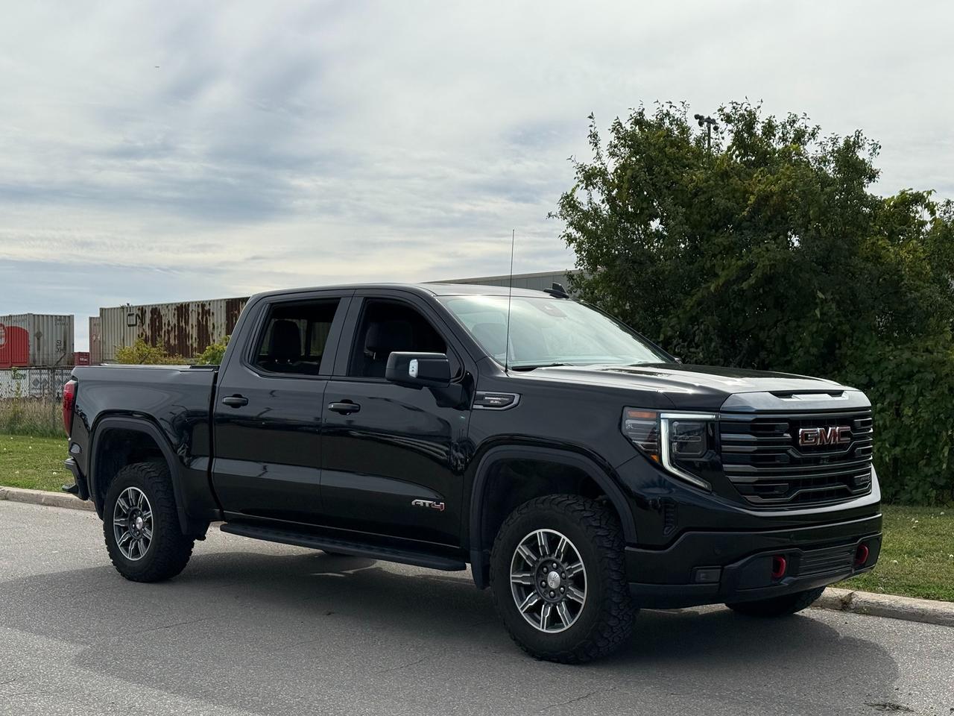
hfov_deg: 39.7
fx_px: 1323
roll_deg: -0.1
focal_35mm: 48
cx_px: 477
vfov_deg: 30.3
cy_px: 358
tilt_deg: +2.4
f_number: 1.78
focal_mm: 6.76
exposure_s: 1/11364
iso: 100
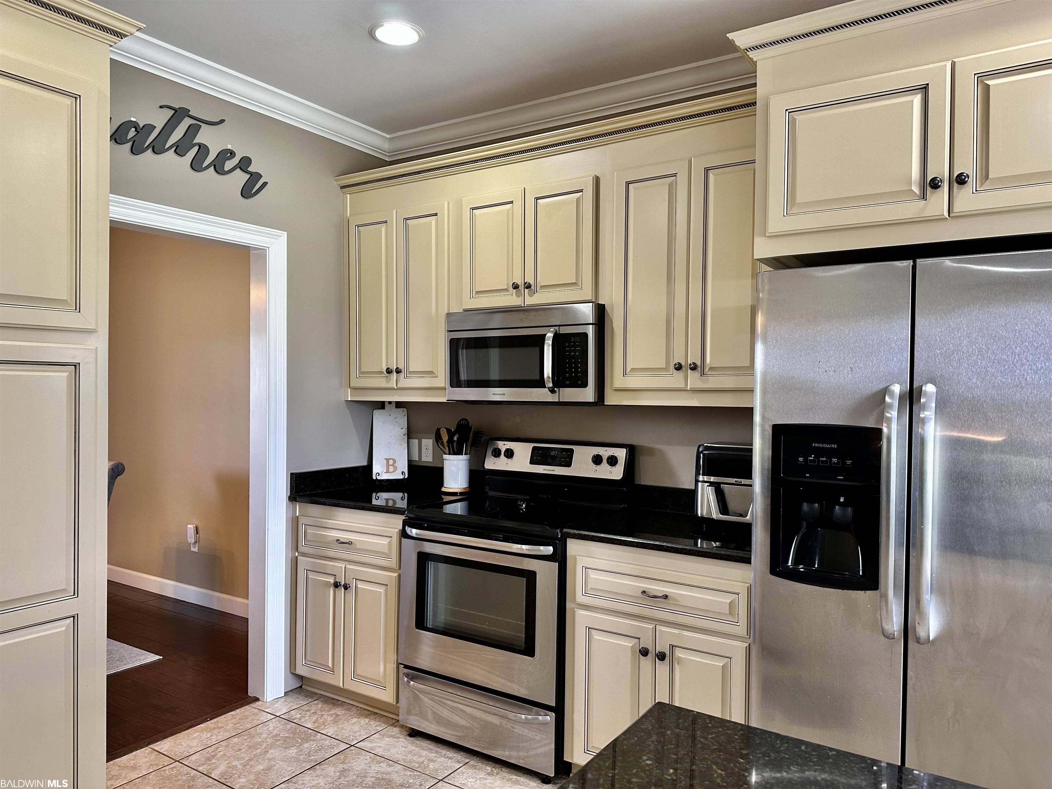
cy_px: 394
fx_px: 729
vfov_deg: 56.8
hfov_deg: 71.6
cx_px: 526
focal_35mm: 24
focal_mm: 6.86
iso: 160
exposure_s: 1/60
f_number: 1.78
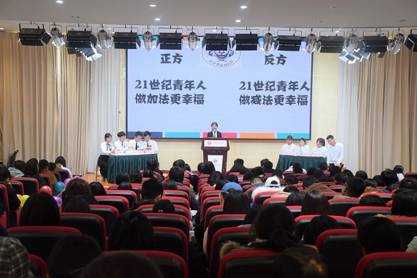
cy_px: 139
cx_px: 208
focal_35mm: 57
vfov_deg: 23.8
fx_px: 660
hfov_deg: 35.1
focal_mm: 38
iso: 1100
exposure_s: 1/60
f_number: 4.2
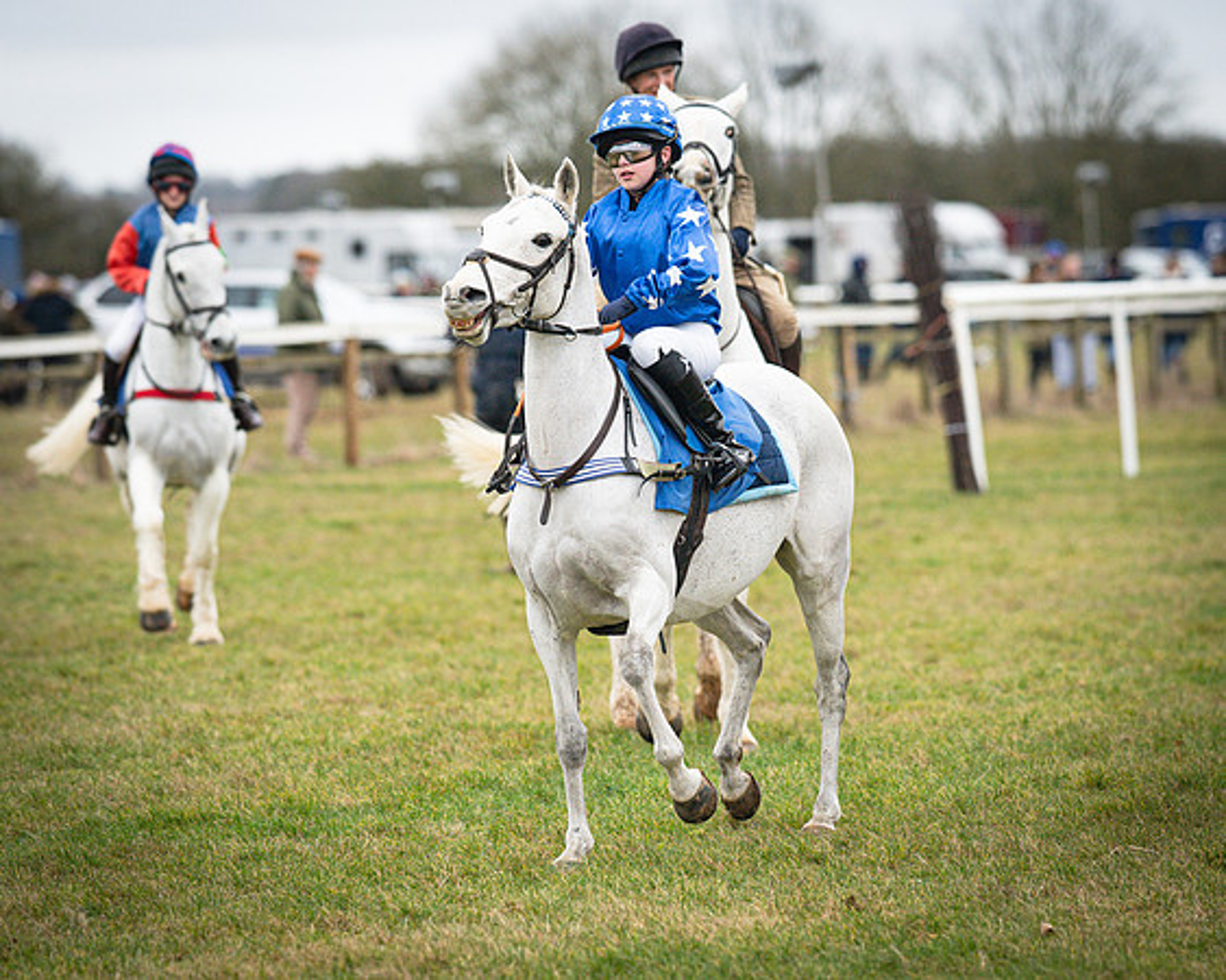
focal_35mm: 227
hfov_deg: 8.5
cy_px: 490
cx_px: 613
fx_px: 8252
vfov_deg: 6.8
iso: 640
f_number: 2.2
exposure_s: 1/1150
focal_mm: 135
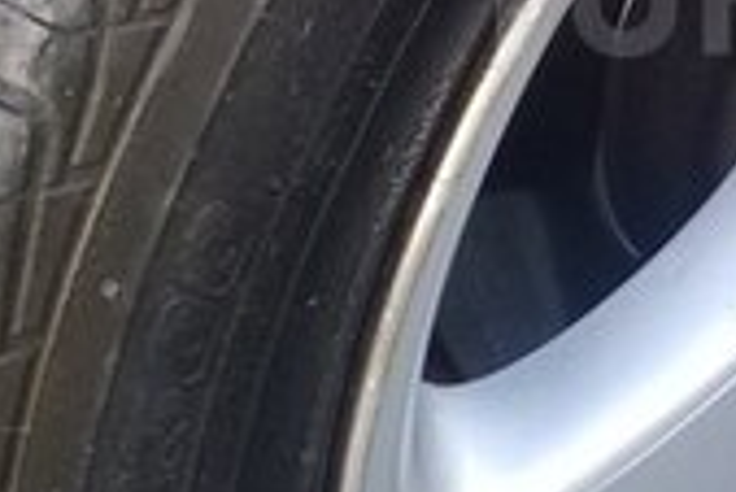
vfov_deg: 10.8
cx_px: 906
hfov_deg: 15.6
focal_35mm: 126
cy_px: -11
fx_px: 2578
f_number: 2.2
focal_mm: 3.3
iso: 50
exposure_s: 1/100
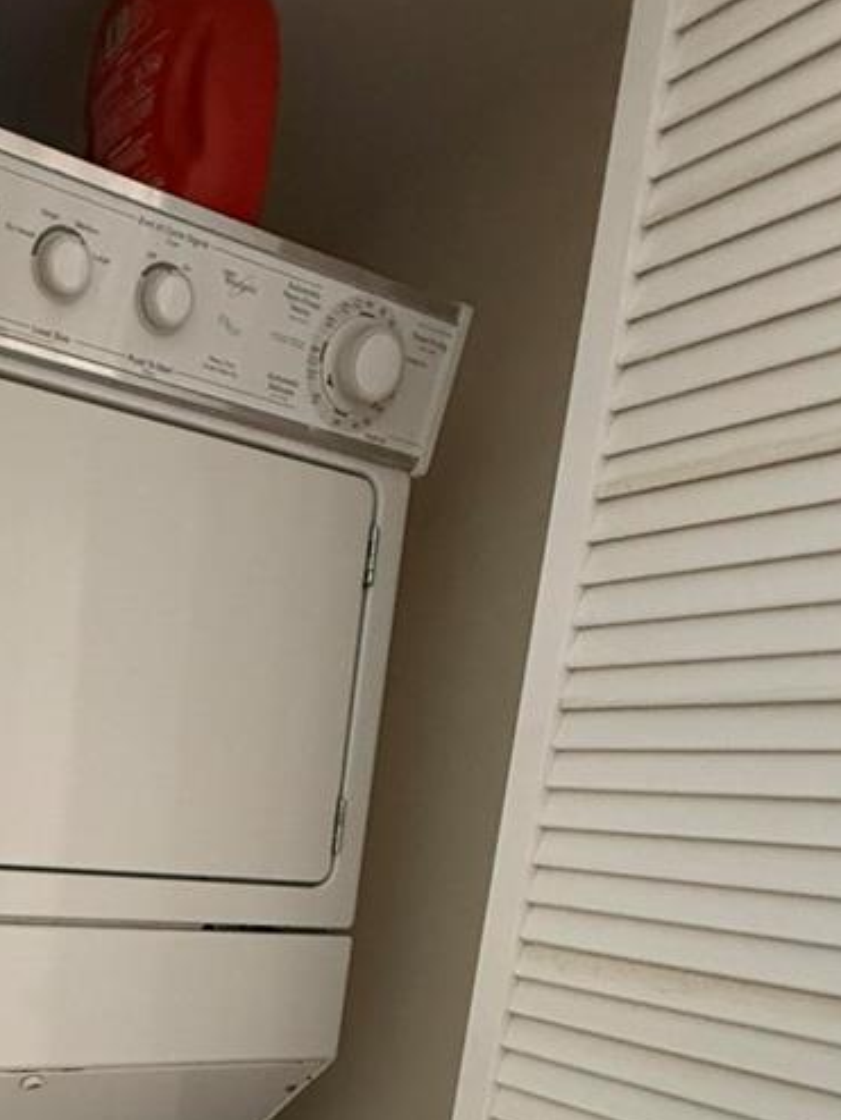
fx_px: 1100
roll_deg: -4.8
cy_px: 1043
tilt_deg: -10.5
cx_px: 107
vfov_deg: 47.5
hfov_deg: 39.3
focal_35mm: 34
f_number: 2.2
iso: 640
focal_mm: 2.22
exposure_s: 1/60
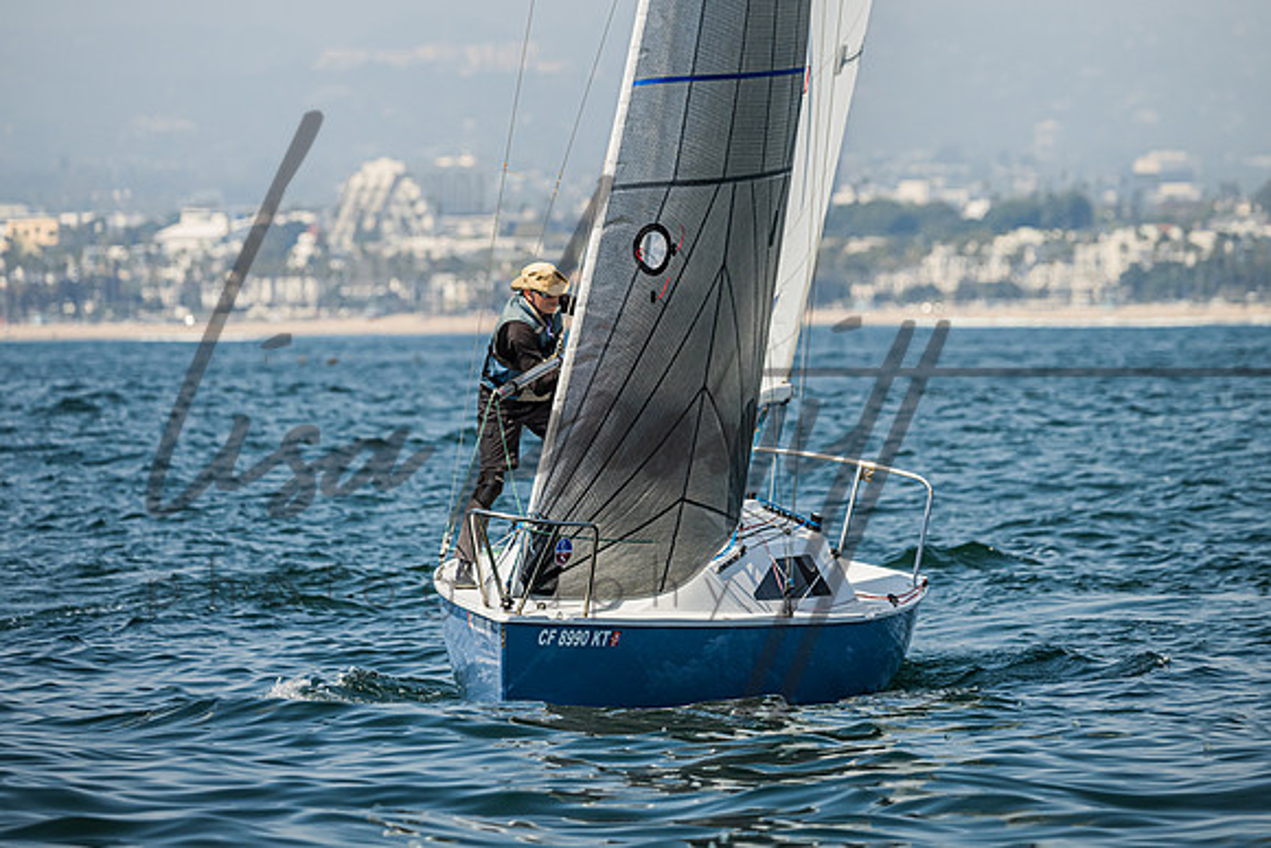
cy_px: 281
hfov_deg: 6.4
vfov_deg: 4.3
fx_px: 11328
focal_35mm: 321
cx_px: 616
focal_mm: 240
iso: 400
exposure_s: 1/4000
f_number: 5
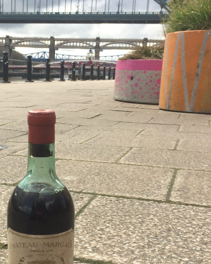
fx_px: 421
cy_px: 171
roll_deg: +1.9
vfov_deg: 34.5
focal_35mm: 54
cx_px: 39
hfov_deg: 27.5
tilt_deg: -11.8
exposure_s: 1/1053
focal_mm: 4.15
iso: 32
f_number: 2.2
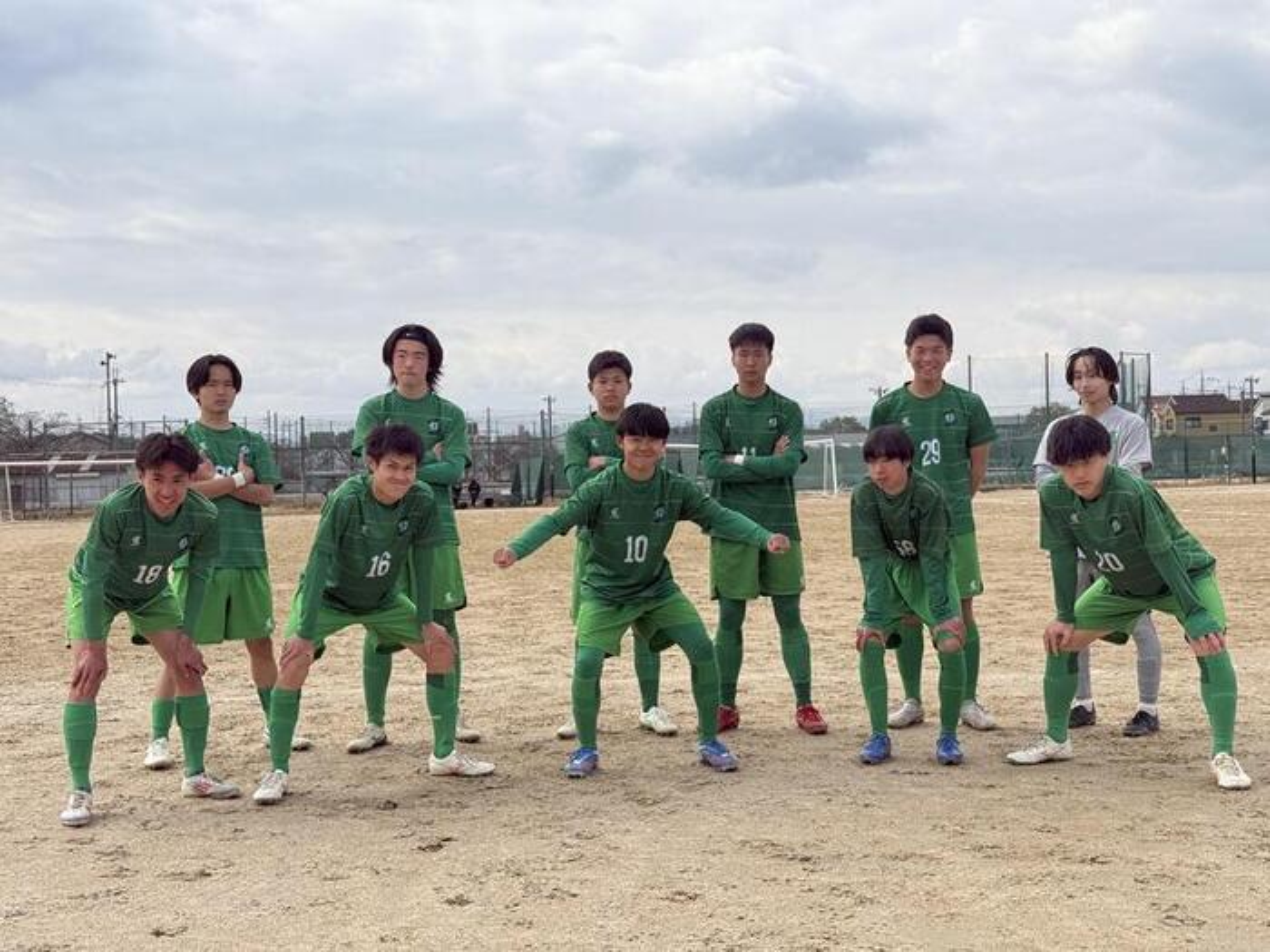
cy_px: 476
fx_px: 1761
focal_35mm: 48
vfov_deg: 30.3
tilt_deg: +0.1
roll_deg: +1.7
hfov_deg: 39.7
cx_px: 635
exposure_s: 1/4329
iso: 80
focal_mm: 6.76
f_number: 1.78
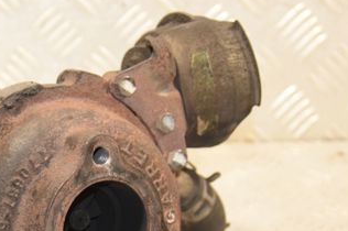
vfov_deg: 9.3
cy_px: 221
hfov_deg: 14.0
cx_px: 73
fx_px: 1410
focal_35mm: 146
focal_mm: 48
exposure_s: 1/160
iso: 1600
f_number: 5.6
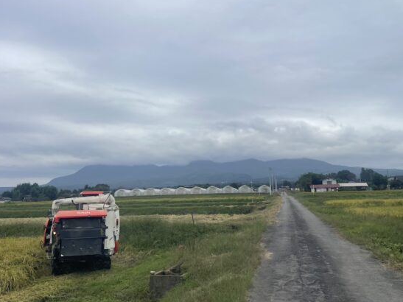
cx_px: 208
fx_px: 372
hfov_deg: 56.8
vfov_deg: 44.0
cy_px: 131
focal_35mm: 32
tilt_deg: +9.8
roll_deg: +0.7
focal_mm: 5.1
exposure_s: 1/4717
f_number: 1.6
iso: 32
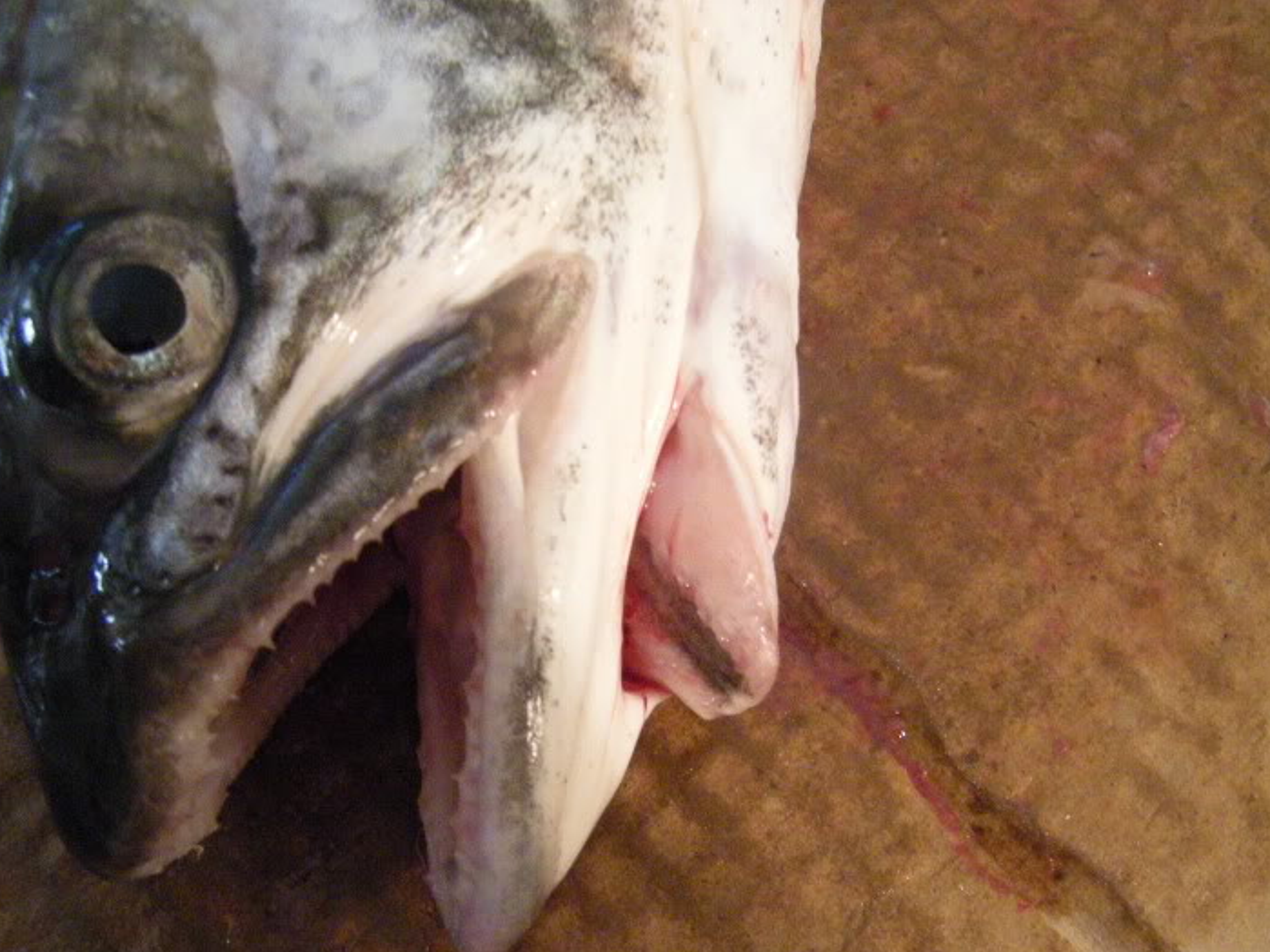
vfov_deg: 34.9
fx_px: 1504
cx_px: 581
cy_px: 609
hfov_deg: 45.7
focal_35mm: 41
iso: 550
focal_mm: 4.7
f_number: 2.8
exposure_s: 1/8
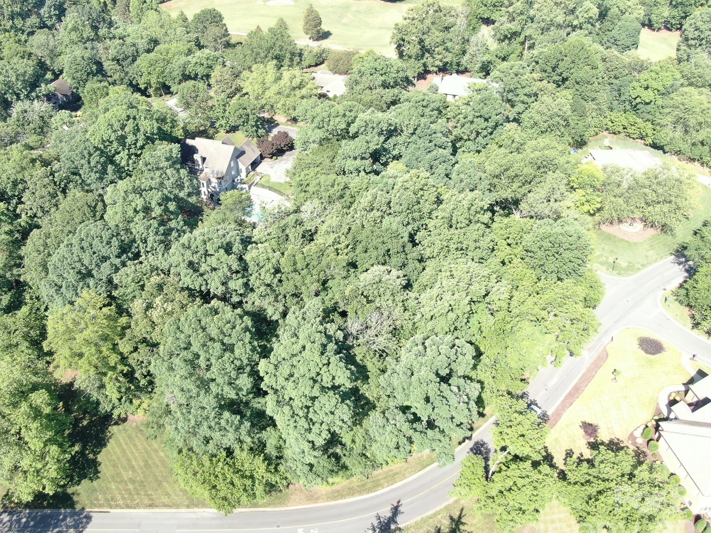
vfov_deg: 51.4
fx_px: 555
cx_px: 339
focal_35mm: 27
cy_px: 262
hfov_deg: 65.3
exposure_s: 1/240
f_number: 2.8
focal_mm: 4.39
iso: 100
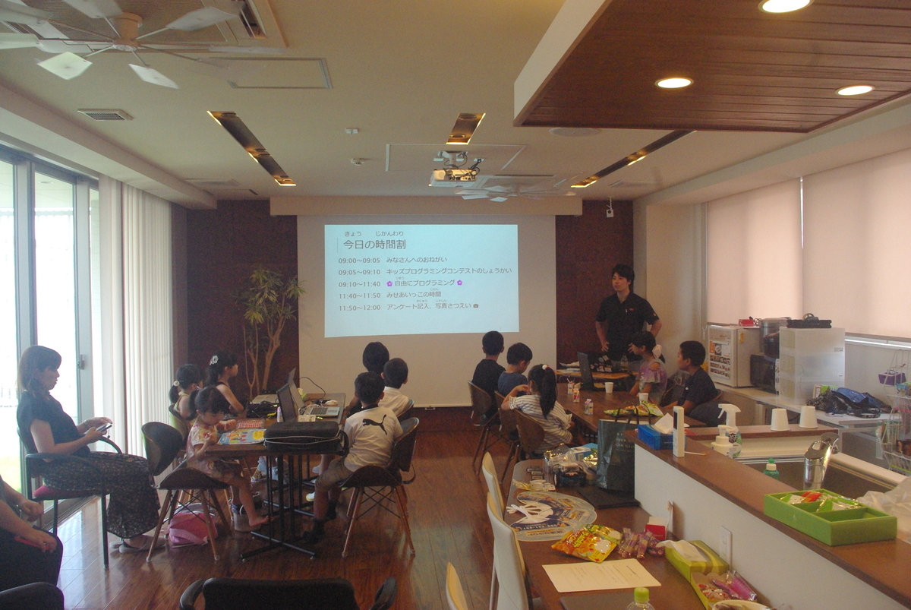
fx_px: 760
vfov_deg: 43.7
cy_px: 305
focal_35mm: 30
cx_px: 456
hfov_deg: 61.9
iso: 1600
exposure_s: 1/100
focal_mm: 20
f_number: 10
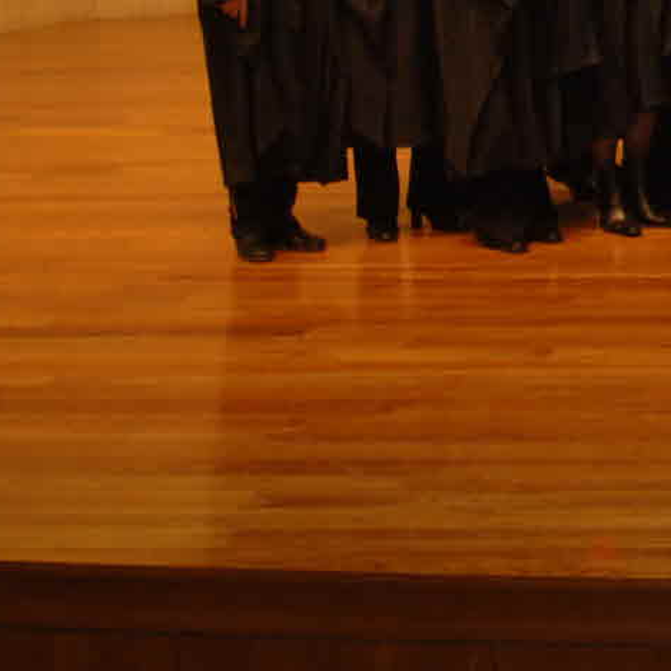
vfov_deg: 13.1
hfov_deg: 12.2
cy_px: -253
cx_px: 1313
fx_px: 2807
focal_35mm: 128
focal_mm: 22
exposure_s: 1/60
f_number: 5.6
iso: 400
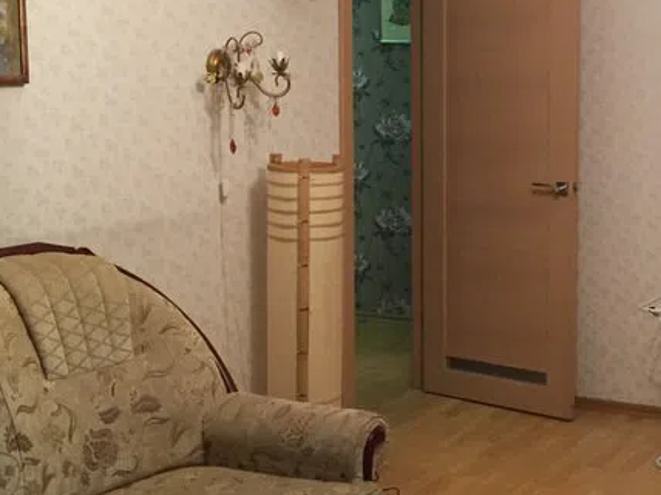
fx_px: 1241
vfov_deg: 22.6
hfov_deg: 29.0
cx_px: 550
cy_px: 207
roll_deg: -0.1
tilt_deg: -5.9
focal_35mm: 65
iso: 320
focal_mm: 4.15
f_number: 2.2
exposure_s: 1/33
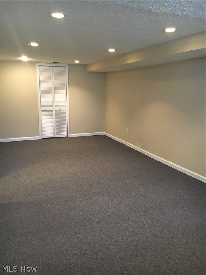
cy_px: 138
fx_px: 230
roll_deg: -0.5
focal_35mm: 29
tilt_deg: -11.3
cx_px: 103
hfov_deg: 48.2
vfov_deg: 61.7
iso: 200
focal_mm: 4.15
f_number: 2.2
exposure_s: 1/20
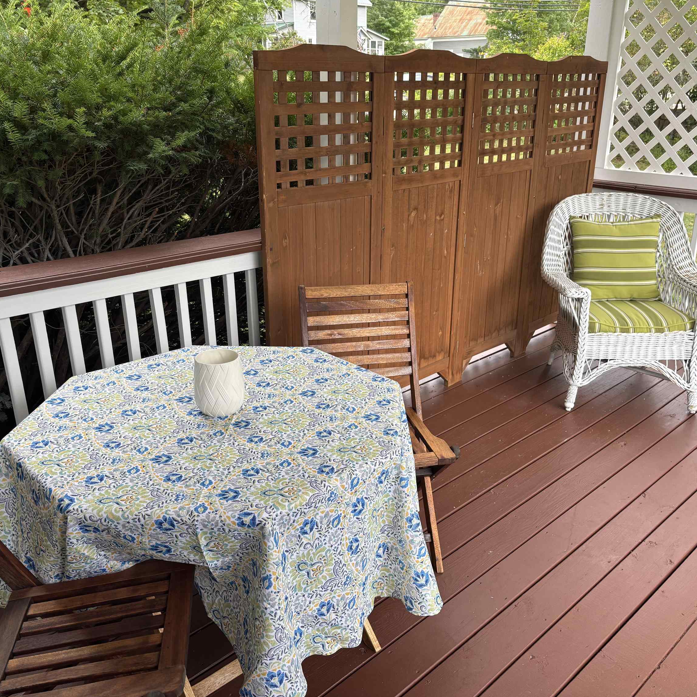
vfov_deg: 52.5
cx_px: 371
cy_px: 346
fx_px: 706
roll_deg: -0.3
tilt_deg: -20.9
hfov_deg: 52.5
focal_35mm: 31
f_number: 1.6
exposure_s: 1/121
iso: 64
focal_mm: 5.96
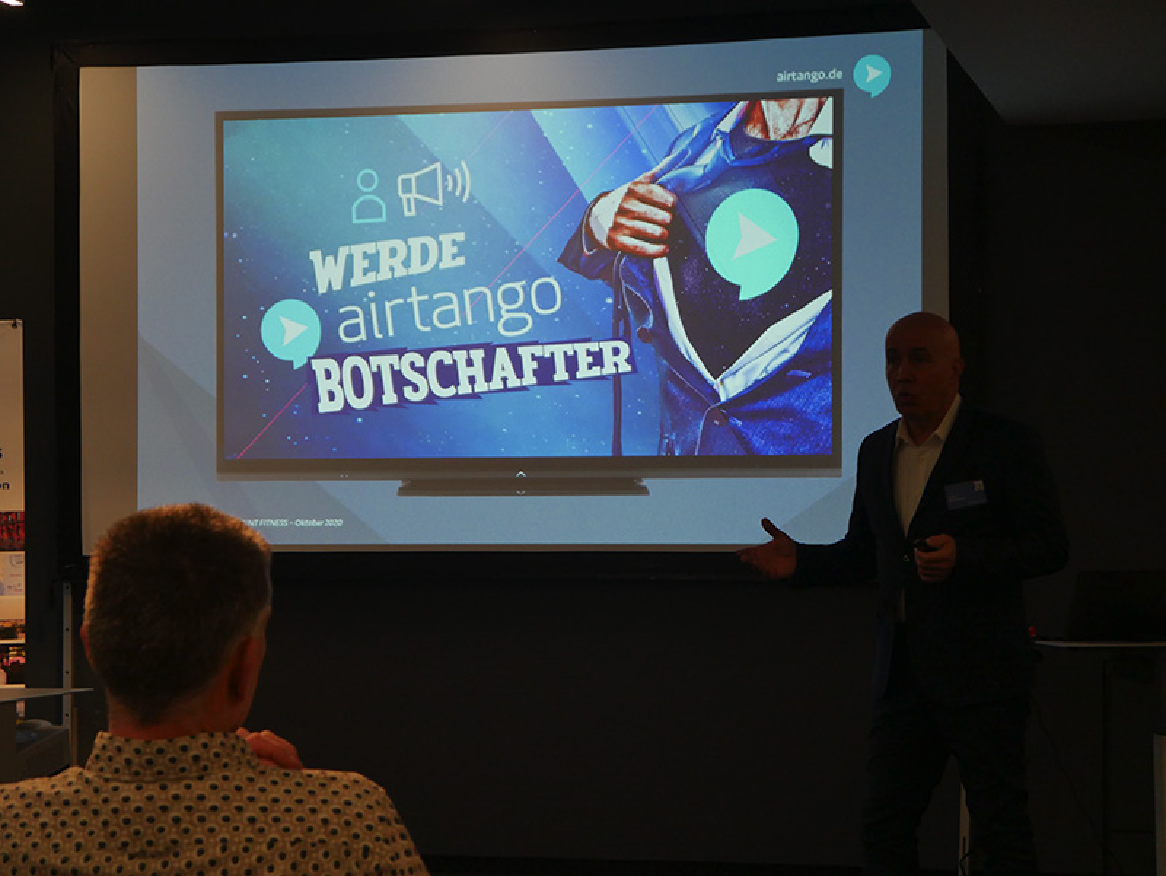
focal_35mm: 84
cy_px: 438
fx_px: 2831
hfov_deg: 23.3
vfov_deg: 17.6
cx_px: 583
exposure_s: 1/100
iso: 1000
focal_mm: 42
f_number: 5.6
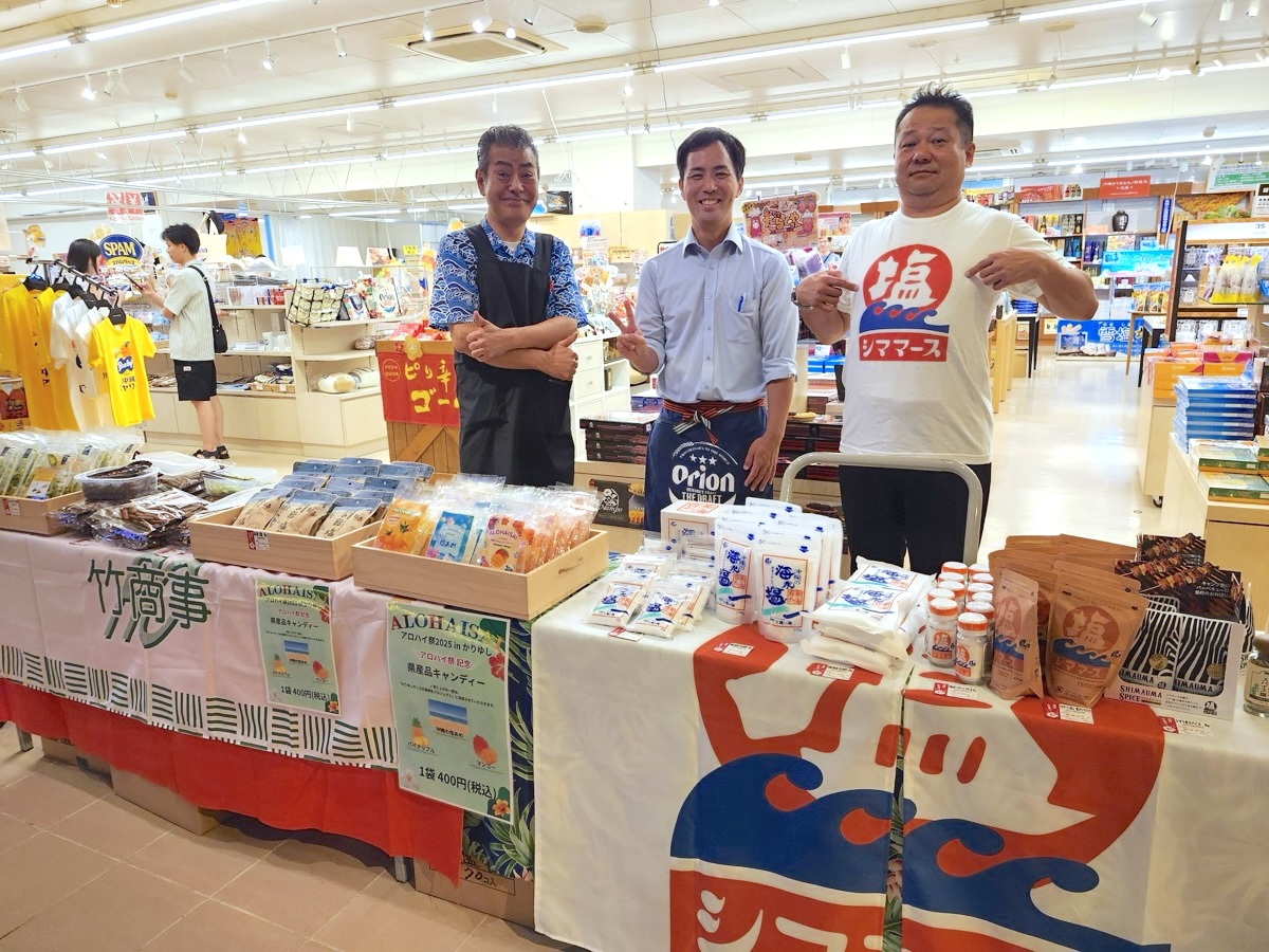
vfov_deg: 58.9
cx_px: 634
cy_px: 476
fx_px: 843
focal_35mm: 23
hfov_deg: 73.9
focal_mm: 5.54
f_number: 1.8
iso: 200
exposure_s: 1/120
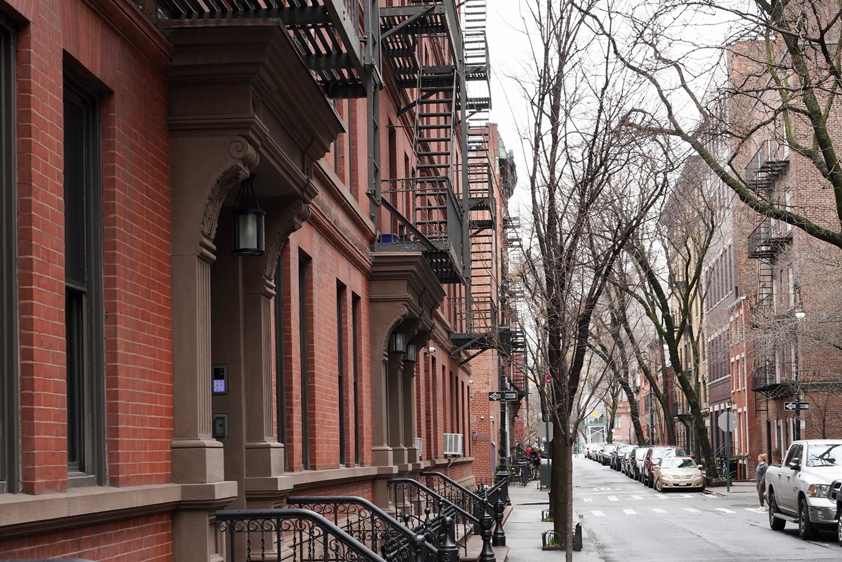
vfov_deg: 23.3
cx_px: 455
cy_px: 390
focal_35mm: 58
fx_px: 1357
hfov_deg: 34.5
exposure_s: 1/100
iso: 400
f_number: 7.1
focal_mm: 40
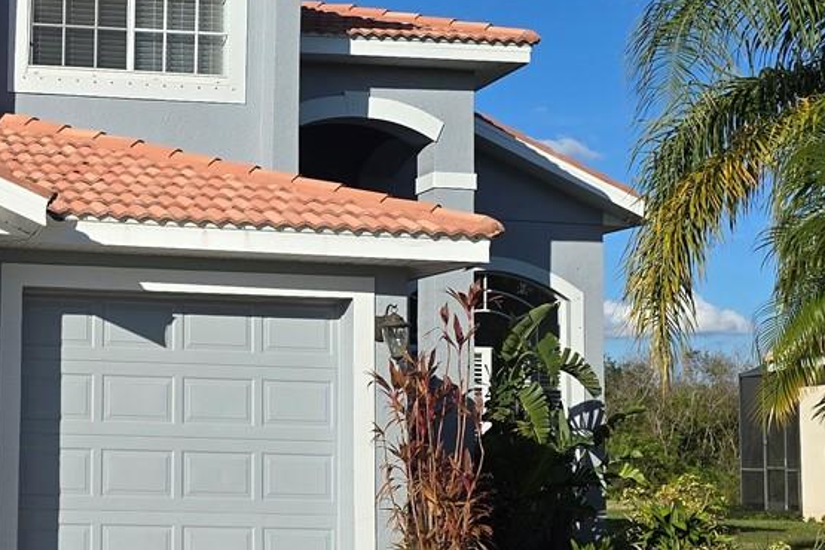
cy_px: 279
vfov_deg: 19.7
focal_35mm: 69
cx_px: 42
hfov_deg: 27.9
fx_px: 1581
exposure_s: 1/1235
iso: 12
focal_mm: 6.3
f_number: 1.7
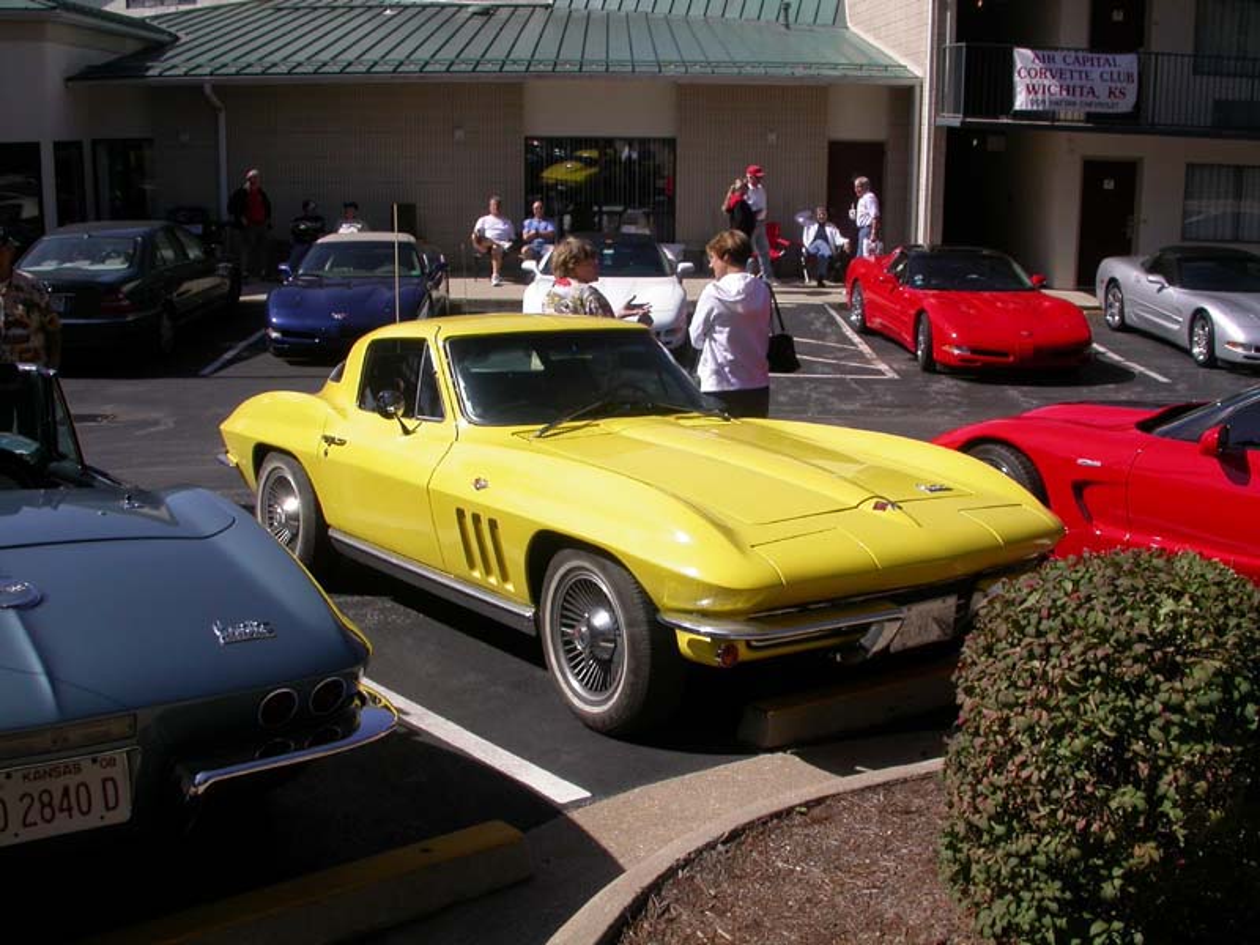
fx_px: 1383
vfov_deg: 37.7
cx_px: 630
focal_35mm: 38
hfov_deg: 49.0
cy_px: 472
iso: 100
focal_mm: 7.85
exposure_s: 1/440
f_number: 7.5
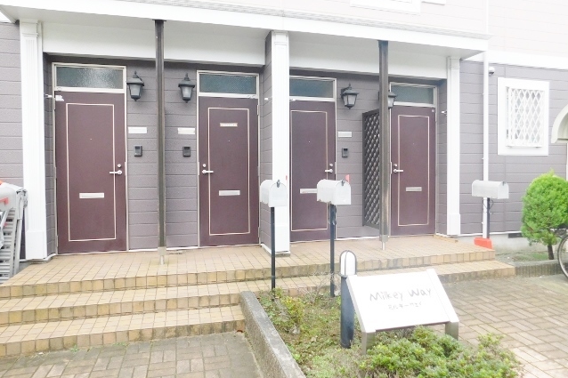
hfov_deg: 73.8
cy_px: 177
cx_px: 284
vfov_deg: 53.1
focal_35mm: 24
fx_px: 379
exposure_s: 1/160
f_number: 3
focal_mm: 4
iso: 125
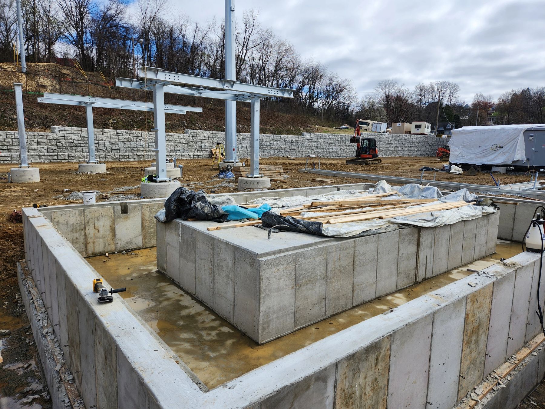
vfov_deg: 58.9
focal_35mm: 23
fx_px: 362
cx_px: 272
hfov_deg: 73.9
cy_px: 204
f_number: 1.8
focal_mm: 5.4
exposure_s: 1/1967
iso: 20
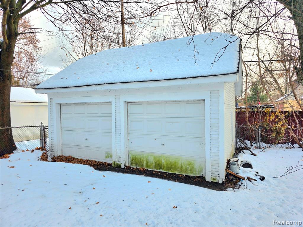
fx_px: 201
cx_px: 152
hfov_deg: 73.9
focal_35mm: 23
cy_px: 114
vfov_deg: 58.9
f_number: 1.7
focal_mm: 6.3
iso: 12
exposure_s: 1/133
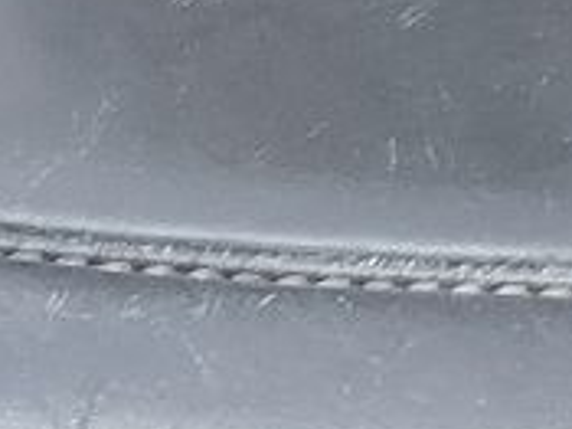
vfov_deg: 7.7
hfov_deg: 10.0
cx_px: 900
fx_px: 3137
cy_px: -177
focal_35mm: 190
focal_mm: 5.23
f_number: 1.8
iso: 250
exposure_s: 1/25
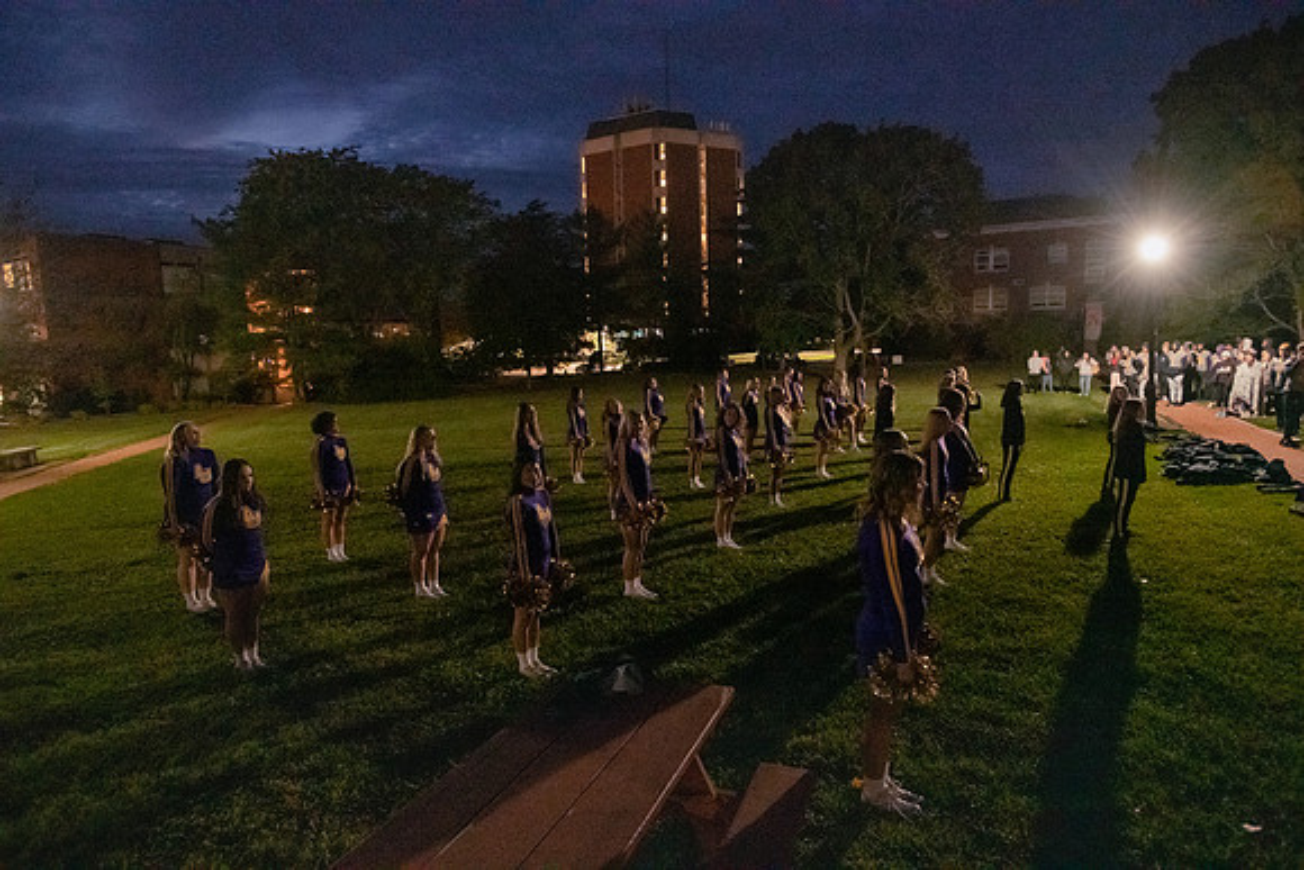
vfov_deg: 57.3
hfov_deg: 78.6
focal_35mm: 22
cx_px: 652
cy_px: 435
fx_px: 797
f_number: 4
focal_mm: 22
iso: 10000
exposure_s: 1/40
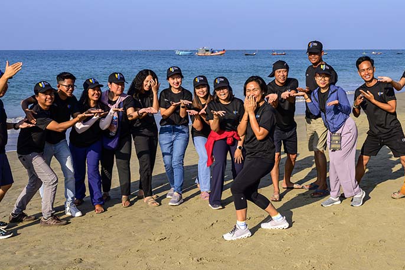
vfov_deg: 31.1
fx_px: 480
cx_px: 208
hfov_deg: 45.7
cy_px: 84
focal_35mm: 43
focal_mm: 30.5
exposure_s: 1/500
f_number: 8
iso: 160
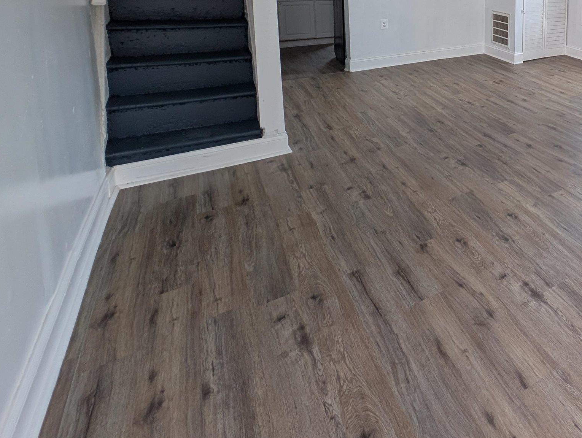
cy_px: 23
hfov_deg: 56.3
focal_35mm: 24
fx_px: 404
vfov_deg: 49.0
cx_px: 571
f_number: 1.95
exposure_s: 1/73.8
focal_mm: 2.23
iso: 43
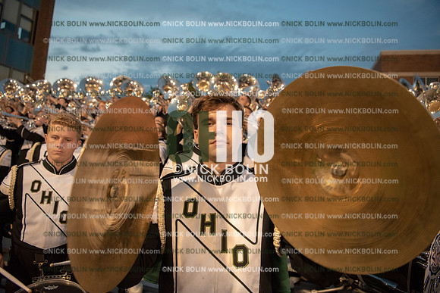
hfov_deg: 73.7
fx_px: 293
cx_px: 220
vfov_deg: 53.2
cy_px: 146
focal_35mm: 24
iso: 3200
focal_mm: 24
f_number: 3.2
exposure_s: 1/200
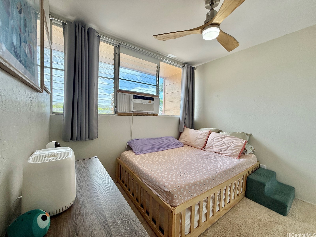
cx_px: 158
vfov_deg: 85.7
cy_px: 118
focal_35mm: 14
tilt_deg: -1.6
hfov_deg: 102.1
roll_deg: -1.6
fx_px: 128
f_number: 2.2
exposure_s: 1/242
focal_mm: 2.22
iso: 64
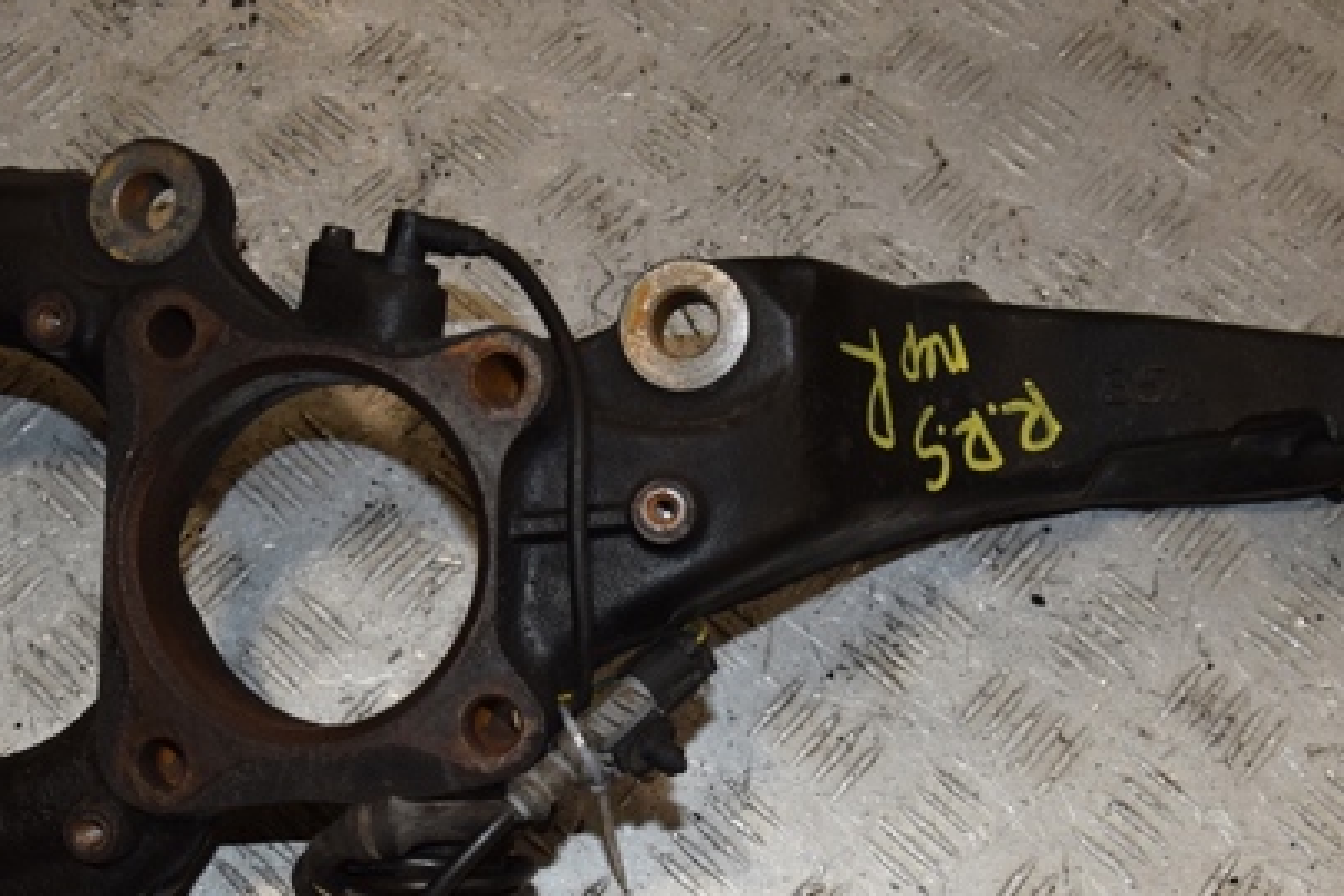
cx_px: 634
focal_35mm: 50
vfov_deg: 26.9
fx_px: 1859
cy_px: 601
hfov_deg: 39.7
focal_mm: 21
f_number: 10
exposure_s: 1/200
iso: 800
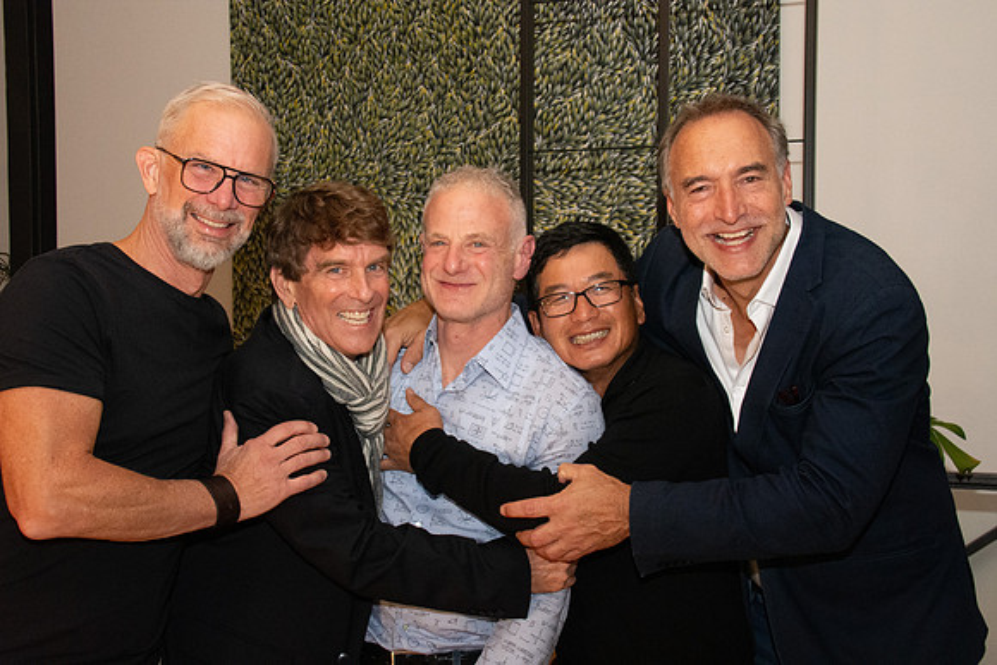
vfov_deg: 26.5
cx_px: 498
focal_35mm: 51
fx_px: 1413
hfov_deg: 38.9
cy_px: 332
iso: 5000
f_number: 11
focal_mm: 34
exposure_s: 1/125
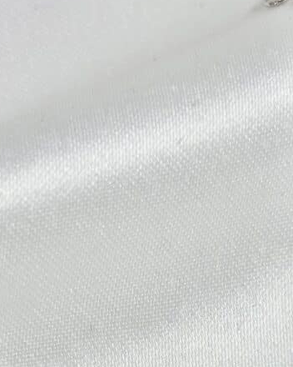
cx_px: 214
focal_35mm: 118
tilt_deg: -56.7
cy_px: 389
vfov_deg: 15.9
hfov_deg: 13.0
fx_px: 1279
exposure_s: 1/286
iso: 32
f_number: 1.6
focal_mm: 5.96
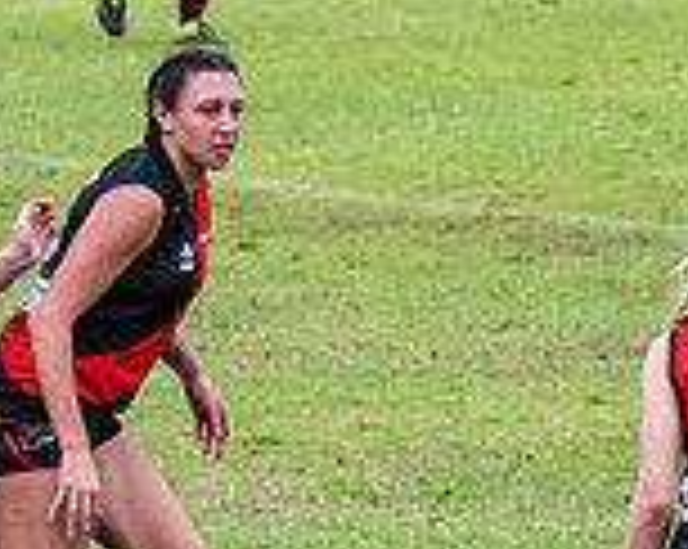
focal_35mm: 1046
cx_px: -193
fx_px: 21272
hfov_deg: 1.9
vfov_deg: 1.5
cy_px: 119
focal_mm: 190
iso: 1250
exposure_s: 1/2000
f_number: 7.1
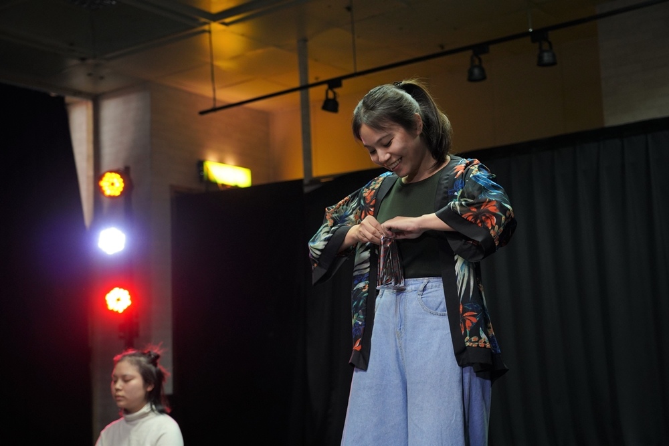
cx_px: 334
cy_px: 223
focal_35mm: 56
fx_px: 1041
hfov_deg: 35.6
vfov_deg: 24.2
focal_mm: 56
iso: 2000
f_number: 4
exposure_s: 1/50
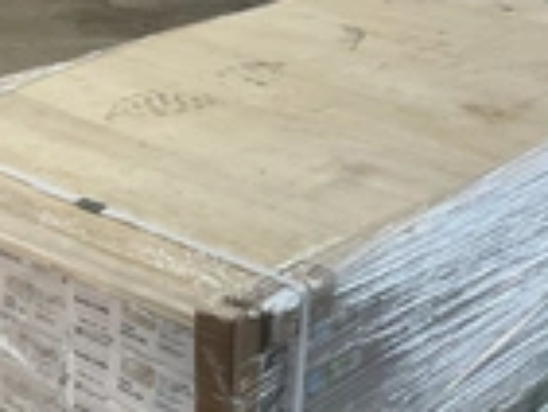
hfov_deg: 23.8
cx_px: 210
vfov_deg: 17.4
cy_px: 451
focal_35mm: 82
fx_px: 1299
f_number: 1.8
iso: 50
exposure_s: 1/60
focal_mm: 3
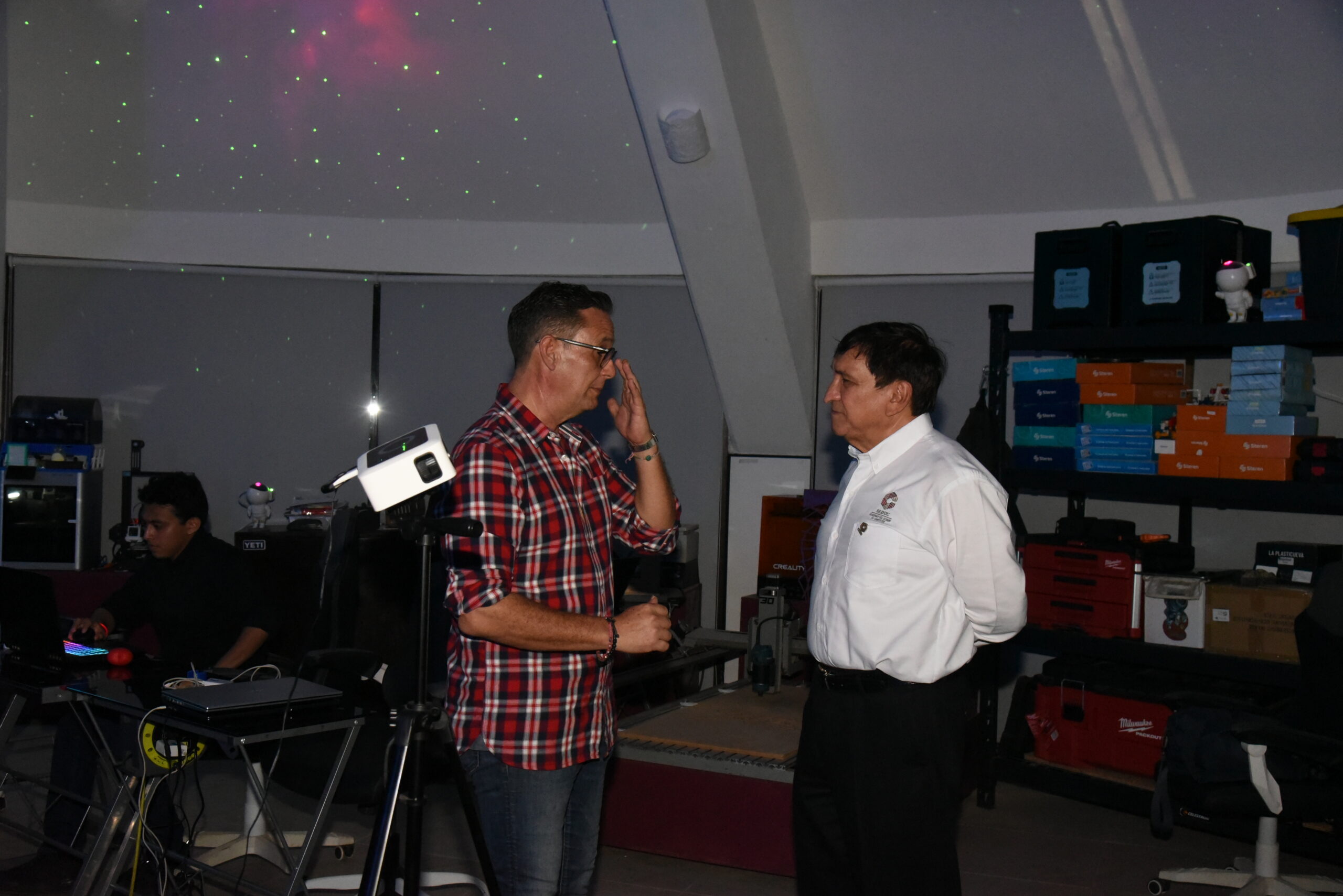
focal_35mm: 38
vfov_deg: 35.1
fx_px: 1418
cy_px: 448
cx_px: 672
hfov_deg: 50.7
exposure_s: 1/100
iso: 8000
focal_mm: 38
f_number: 5.6
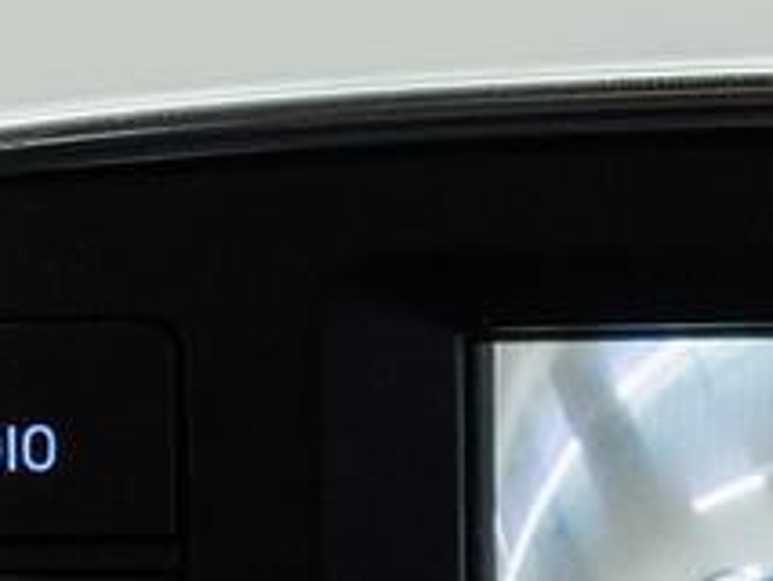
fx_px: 5072
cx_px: 1499
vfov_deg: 6.4
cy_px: 1173
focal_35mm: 227
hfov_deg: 8.3
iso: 1000
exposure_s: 1/40
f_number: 6.3
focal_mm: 35
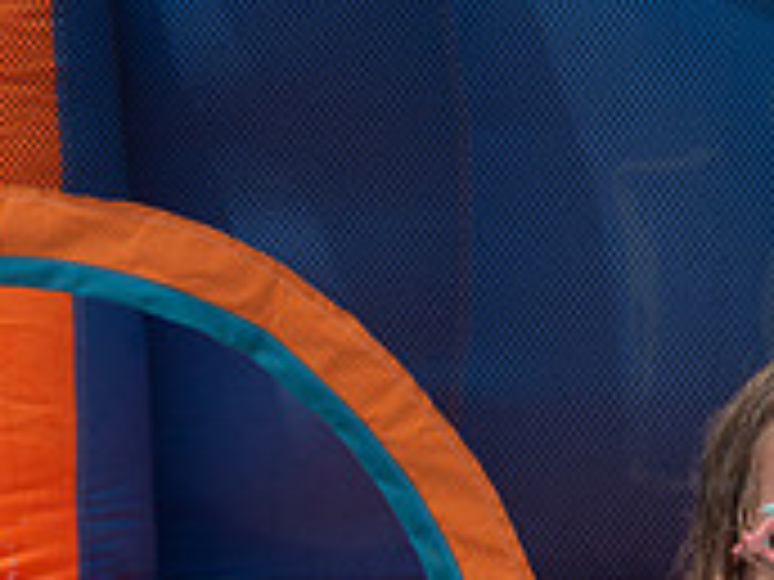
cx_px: 927
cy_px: 857
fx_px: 6395
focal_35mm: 286
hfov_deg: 6.9
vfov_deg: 5.2
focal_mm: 85
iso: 800
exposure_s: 1/1000
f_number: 13
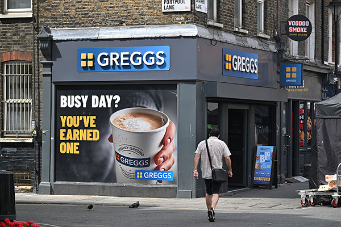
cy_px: 114
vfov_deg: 11.4
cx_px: 170
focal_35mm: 120
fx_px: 1137
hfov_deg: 17.1
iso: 100
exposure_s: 1/250
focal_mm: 120
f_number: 6.3
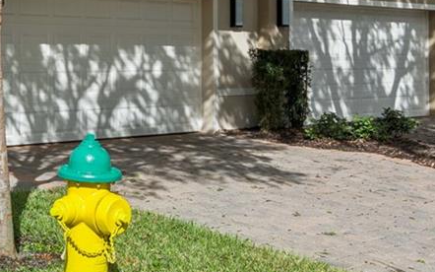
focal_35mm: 59
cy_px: 55
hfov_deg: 29.9
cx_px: -79
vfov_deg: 21.7
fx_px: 699
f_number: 20
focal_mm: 16
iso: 160
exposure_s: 1/100
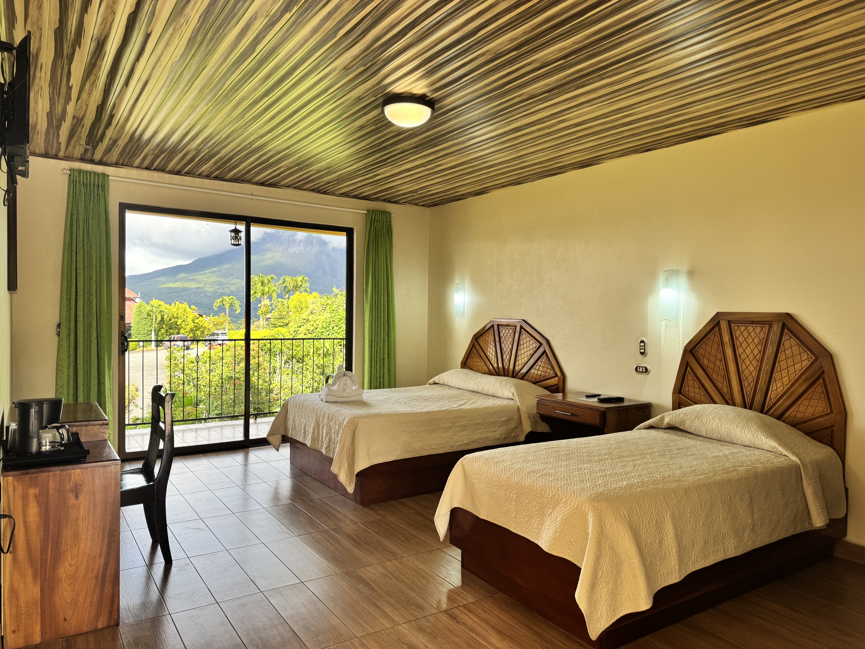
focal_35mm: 24
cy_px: 324
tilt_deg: -2.6
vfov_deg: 56.8
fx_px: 600
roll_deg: -1.3
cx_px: 432
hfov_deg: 71.6
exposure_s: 1/178
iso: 64
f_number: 1.78
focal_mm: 6.76
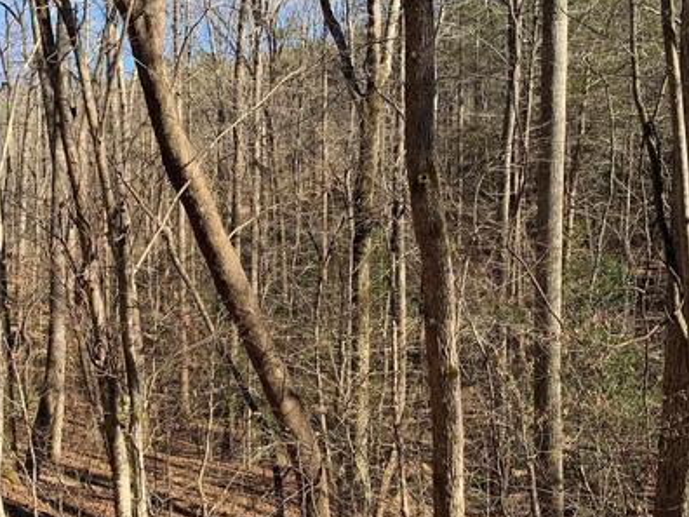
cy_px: 331
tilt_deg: -5.9
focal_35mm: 42
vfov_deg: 34.1
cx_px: 273
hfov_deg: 44.5
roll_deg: +0.0
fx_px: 836
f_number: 1.8
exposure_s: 1/497
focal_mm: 4.25
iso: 25
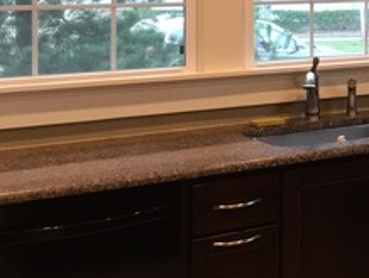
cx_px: 462
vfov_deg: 17.0
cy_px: 2
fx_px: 907
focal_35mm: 85
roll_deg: -0.1
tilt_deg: -1.5
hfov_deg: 21.1
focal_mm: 4.15
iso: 64
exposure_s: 1/15
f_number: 2.2
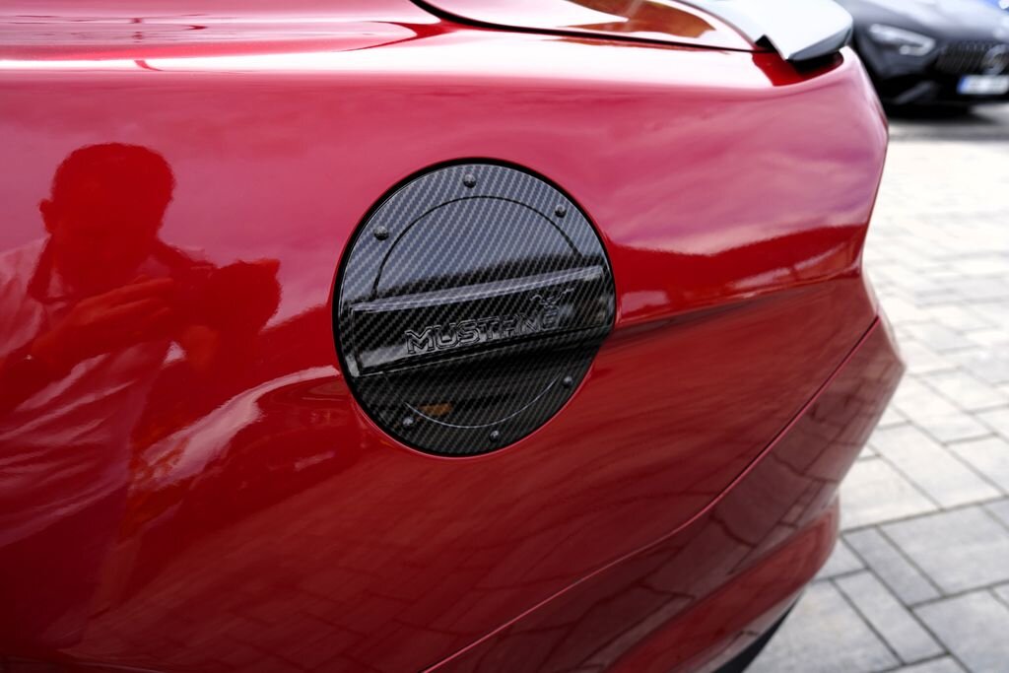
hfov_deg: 73.7
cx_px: 504
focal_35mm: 24
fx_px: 673
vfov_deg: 53.1
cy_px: 336
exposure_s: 1/125
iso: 100
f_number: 5.6
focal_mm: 24
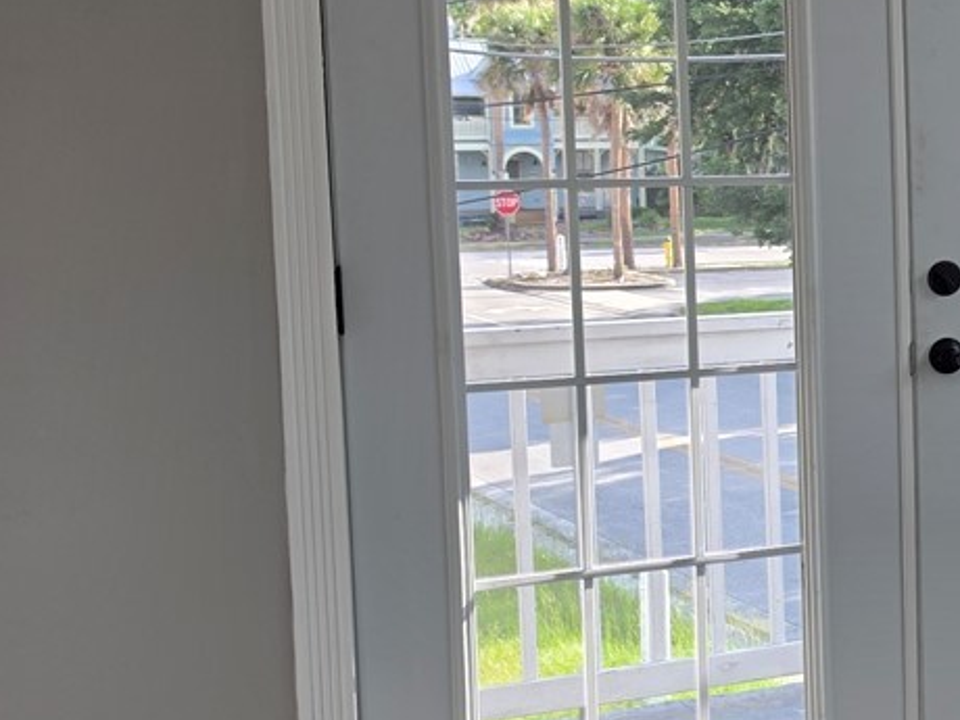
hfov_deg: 20.4
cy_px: 374
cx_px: 1494
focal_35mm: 80
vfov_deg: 18.4
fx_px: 2219
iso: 10
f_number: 1.4
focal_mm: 6.5
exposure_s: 1/125
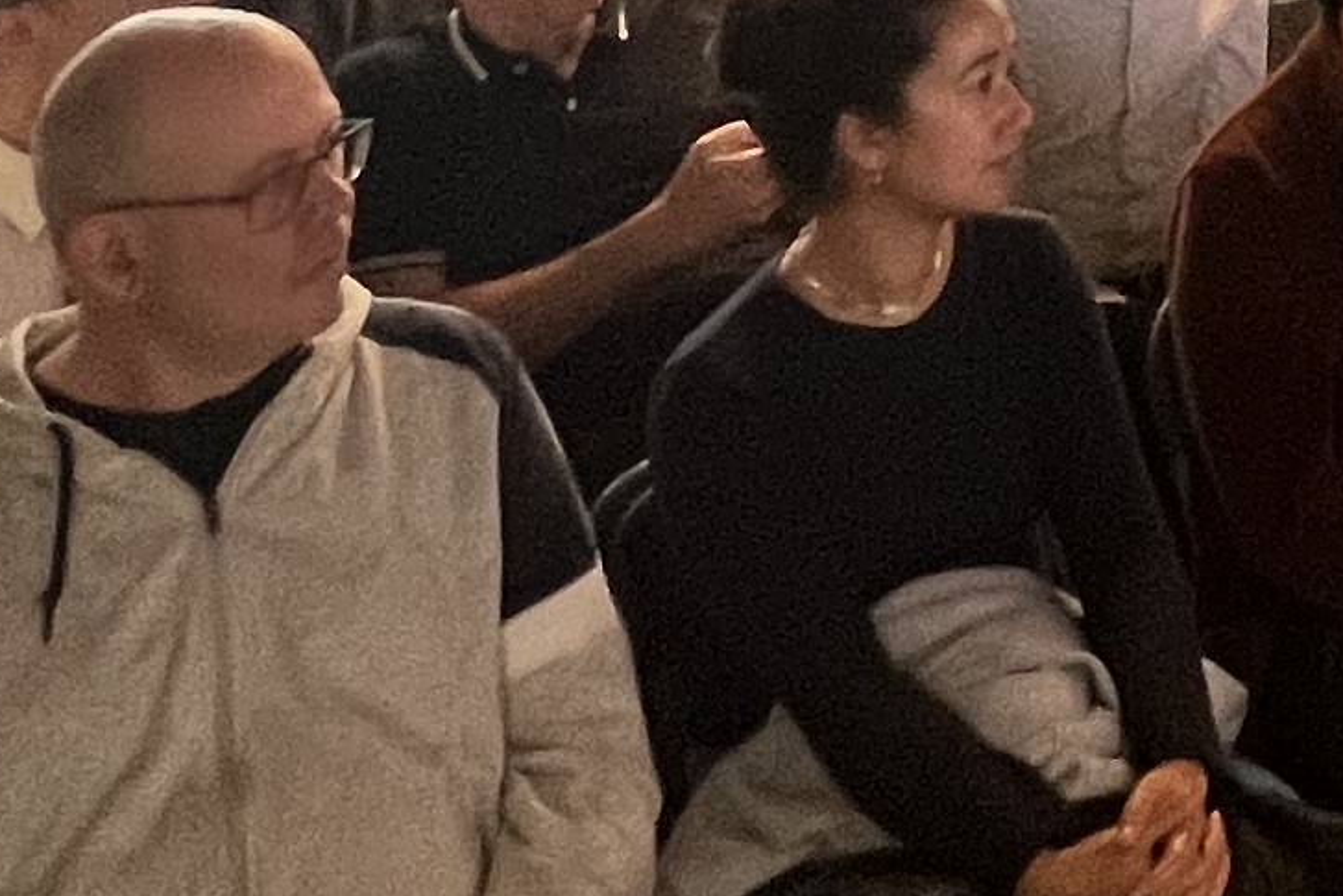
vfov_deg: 13.9
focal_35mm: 75
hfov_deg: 22.6
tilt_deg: +5.9
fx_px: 2798
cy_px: -1123
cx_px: 1953
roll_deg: +0.6
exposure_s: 1/50
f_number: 1.8
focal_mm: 1.57
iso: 200
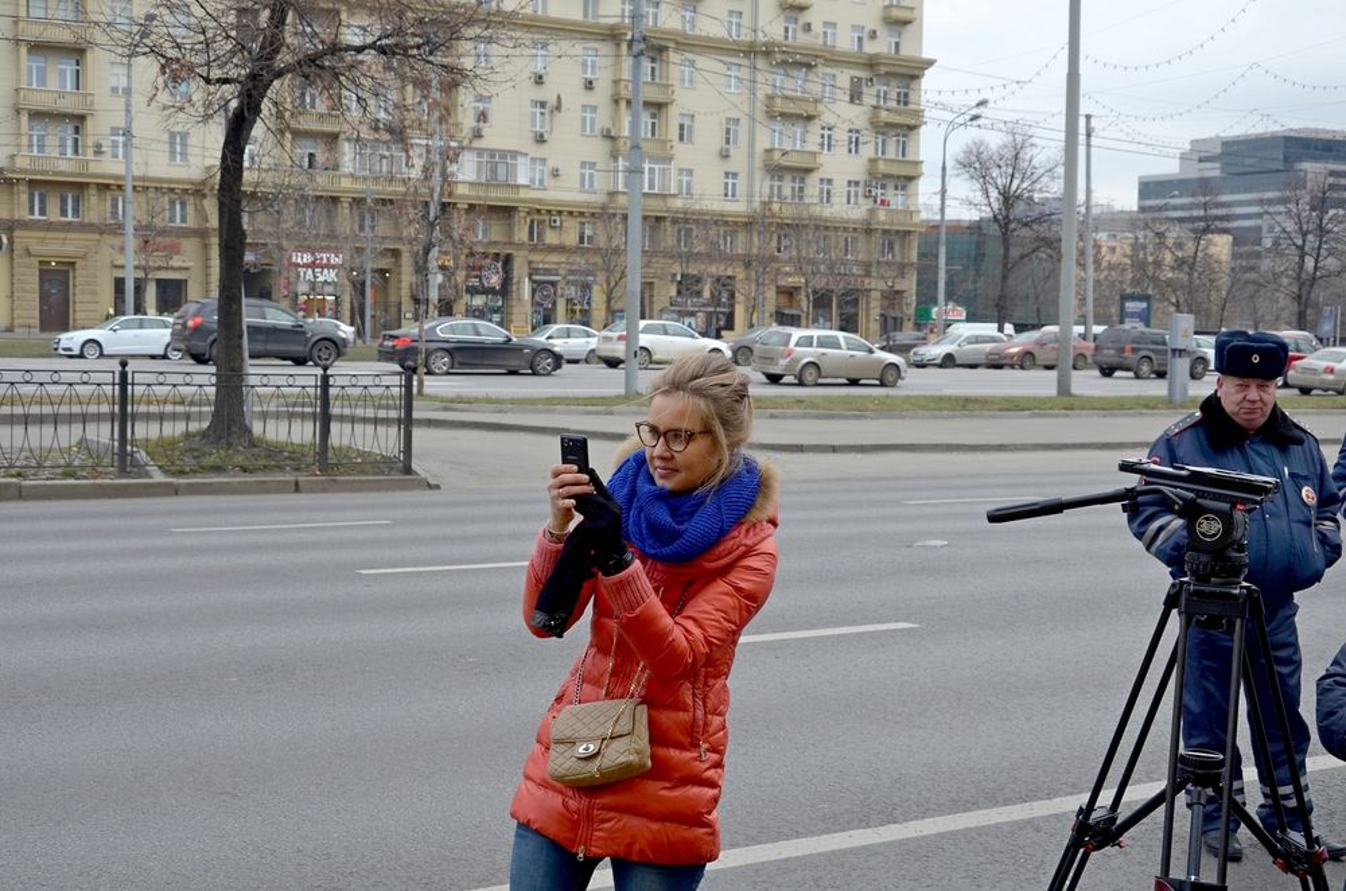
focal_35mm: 51
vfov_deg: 26.4
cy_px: 446
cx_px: 673
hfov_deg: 39.0
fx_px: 1903
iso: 200
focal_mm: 34
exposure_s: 1/160
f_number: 6.3
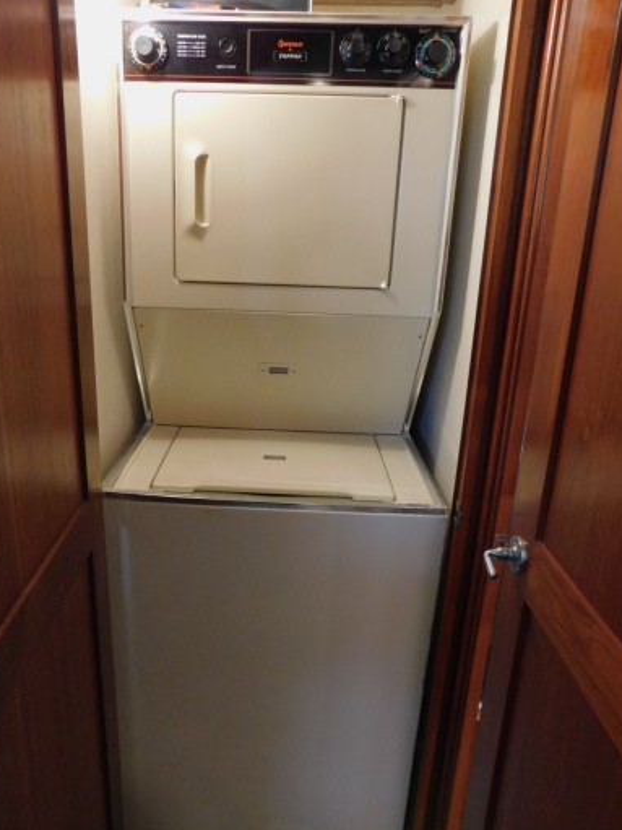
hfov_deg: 51.1
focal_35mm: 27
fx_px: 647
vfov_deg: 65.3
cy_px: 421
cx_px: 263
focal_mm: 4
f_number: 3
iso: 400
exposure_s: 1/20
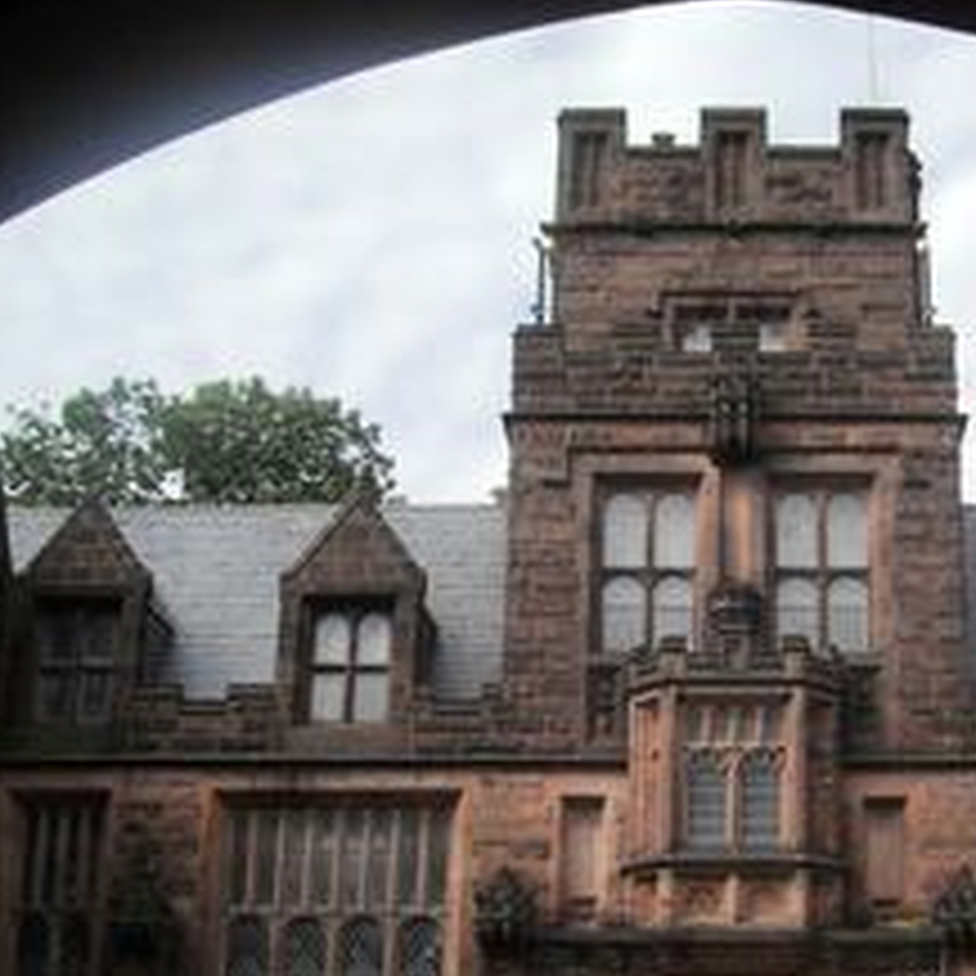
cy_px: 666
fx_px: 1818
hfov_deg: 29.6
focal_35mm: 57
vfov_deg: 29.8
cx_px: 724
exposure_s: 1/228
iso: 64
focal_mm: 5.7
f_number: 5.6
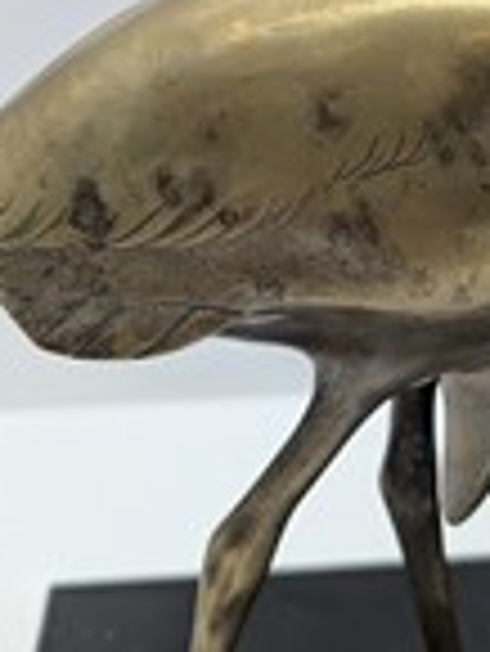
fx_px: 1244
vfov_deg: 29.1
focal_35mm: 66
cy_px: 193
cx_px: 285
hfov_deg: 22.3
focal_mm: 6.81
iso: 413
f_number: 1.85
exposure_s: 1/476
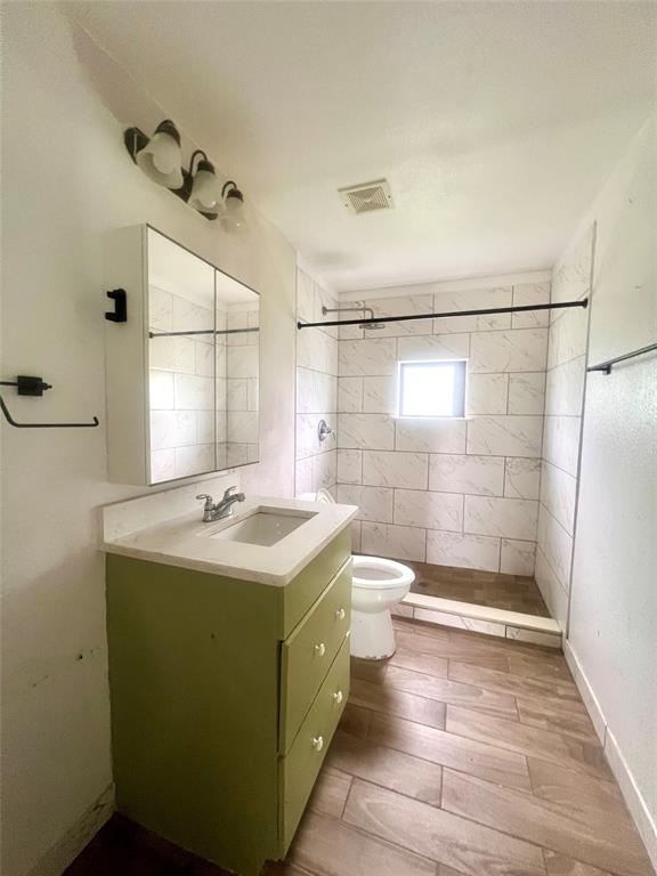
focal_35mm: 13
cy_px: 438
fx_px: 329
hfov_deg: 89.9
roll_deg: +0.7
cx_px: 328
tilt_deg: -5.9
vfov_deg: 106.2
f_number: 1.8
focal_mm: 1.57
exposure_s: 1/60
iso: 250
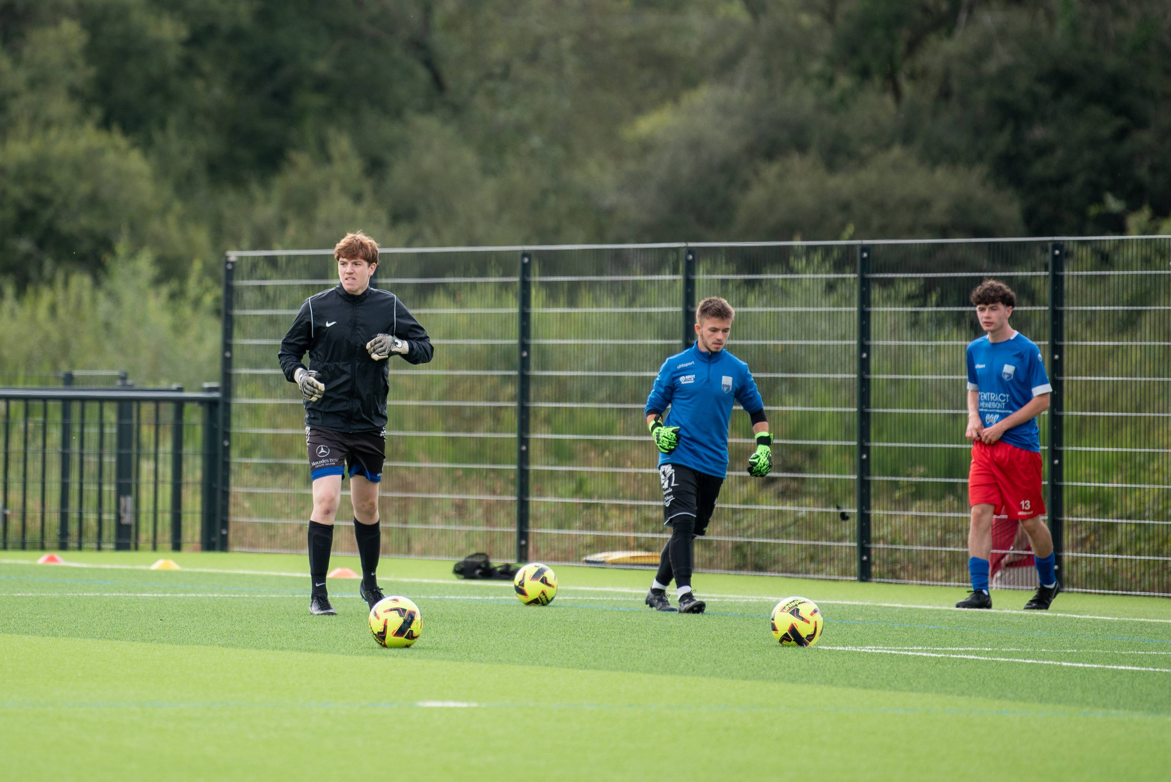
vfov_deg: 3.8
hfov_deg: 5.8
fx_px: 11649
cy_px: 178
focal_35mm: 358
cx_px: 359
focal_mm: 200
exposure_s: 1/1250
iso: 160
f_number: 2.8
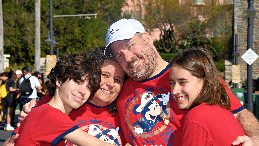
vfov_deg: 10.9
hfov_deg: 19.3
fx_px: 762
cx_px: 129
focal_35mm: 111
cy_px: 83
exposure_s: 1/250
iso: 100
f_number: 11
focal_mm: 70
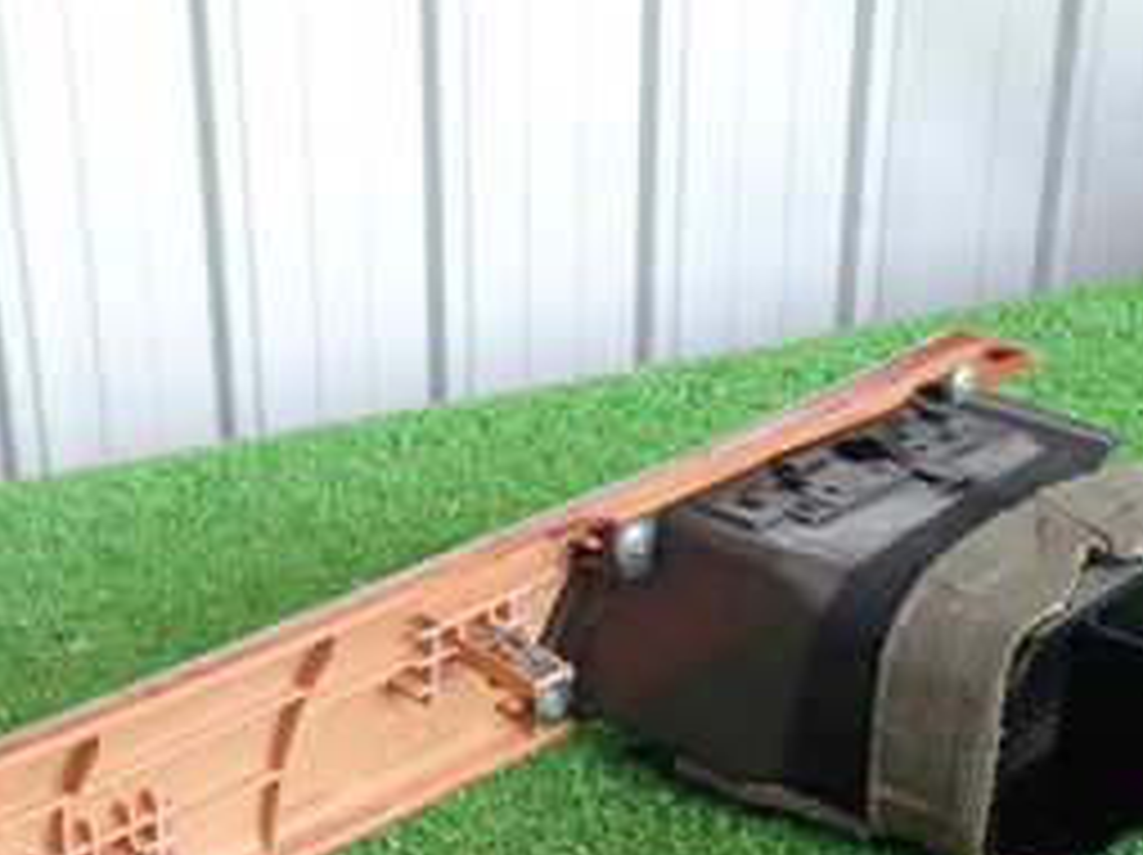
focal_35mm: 71
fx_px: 2342
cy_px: 918
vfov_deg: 19.9
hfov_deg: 26.5
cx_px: 117
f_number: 2.3
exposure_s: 1/60
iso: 160
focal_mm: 5.4
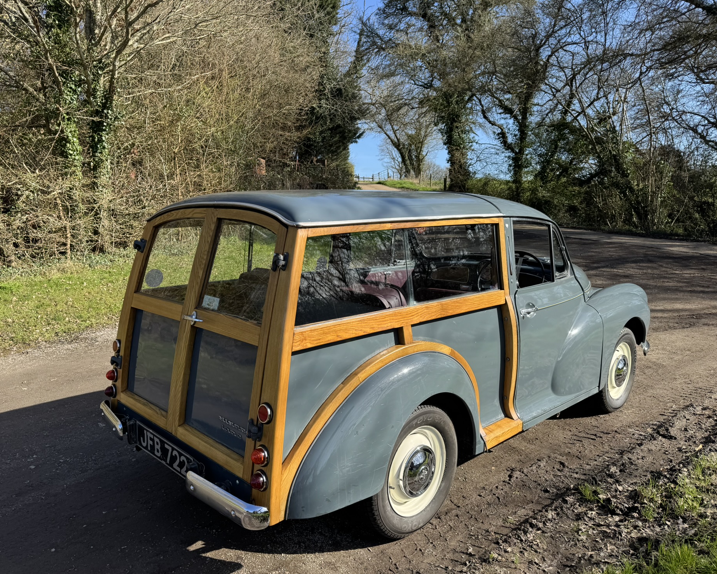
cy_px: 287
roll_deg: +1.3
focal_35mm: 26
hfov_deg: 65.9
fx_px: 552
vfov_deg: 54.9
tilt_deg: -7.8
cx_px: 321
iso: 80
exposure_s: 1/1869
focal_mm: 6.76
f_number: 1.78
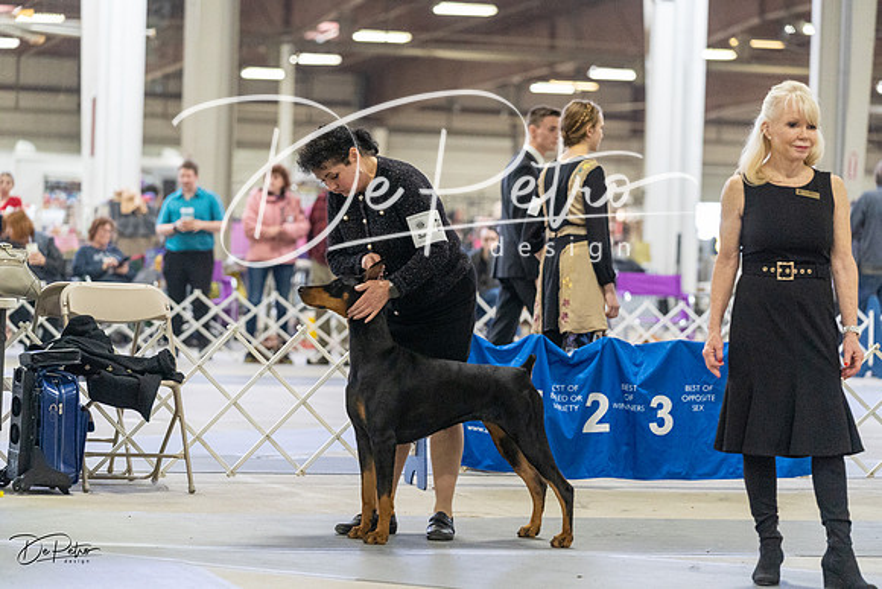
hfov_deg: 15.9
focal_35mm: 129
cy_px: 294
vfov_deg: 10.6
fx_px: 3161
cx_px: 441
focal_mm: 129
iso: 6400
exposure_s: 1/320
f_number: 3.5
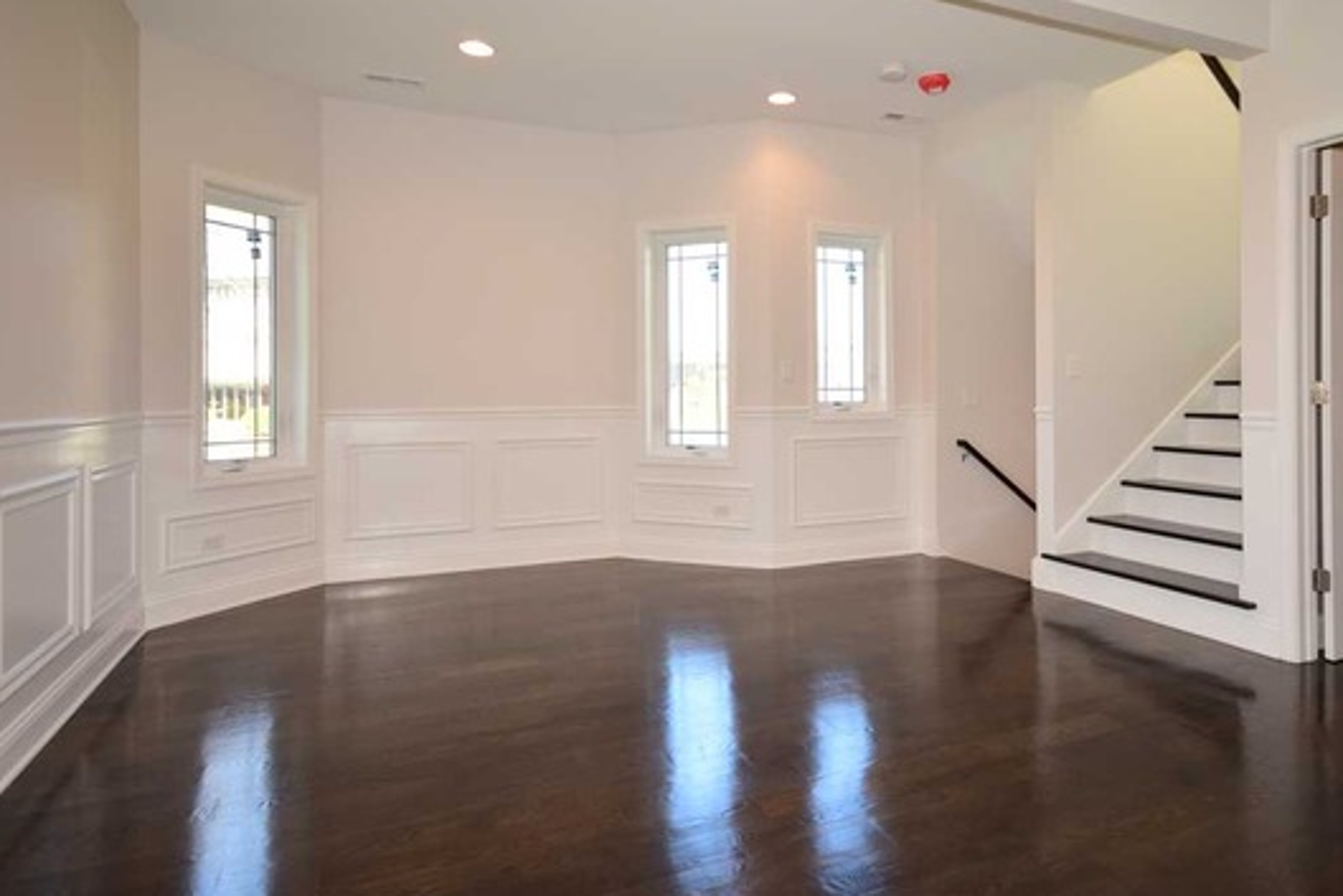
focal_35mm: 24
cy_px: 395
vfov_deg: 53.8
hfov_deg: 73.9
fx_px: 881
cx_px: 802
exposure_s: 1/80
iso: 500
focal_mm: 13
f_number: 6.3
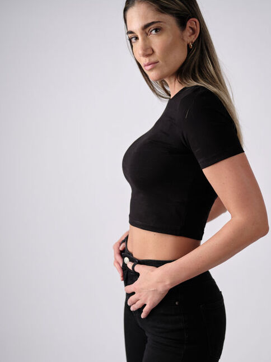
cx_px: 172
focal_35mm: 70
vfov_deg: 27.8
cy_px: 196
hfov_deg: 20.9
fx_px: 731
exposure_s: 1/125
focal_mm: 63
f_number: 3.6
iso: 100
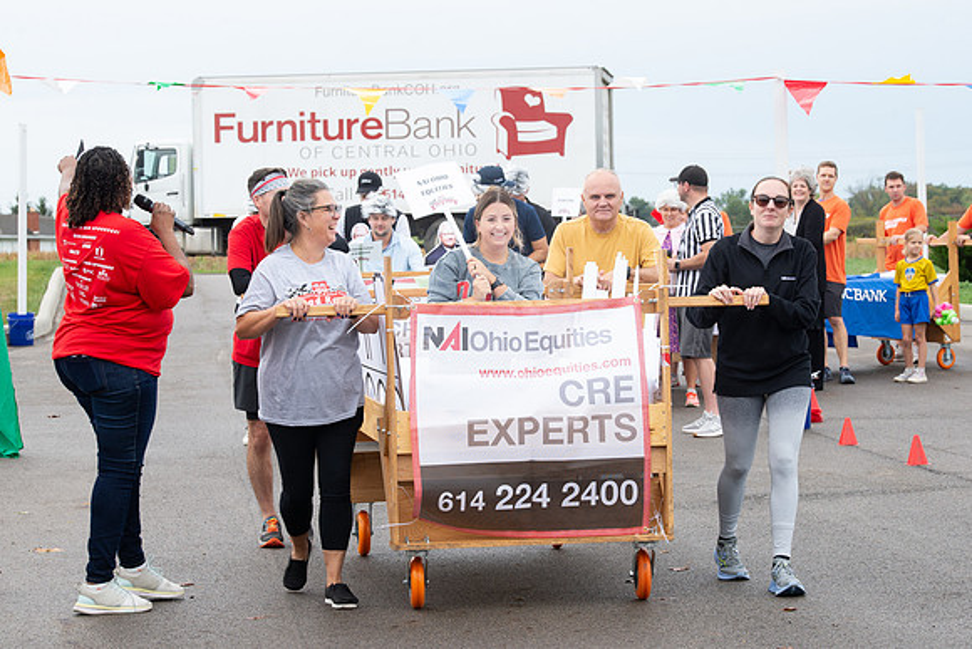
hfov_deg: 18.3
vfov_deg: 12.3
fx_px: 3017
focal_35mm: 112
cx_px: 486
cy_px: 324
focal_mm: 105
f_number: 10
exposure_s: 1/160
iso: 640
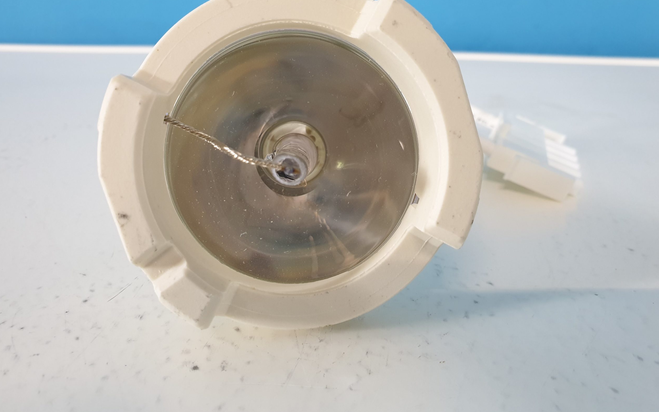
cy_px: 185
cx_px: 328
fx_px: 503
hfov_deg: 66.5
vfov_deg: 44.5
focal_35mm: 28
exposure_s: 1/33
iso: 320
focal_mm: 4.3
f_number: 2.4
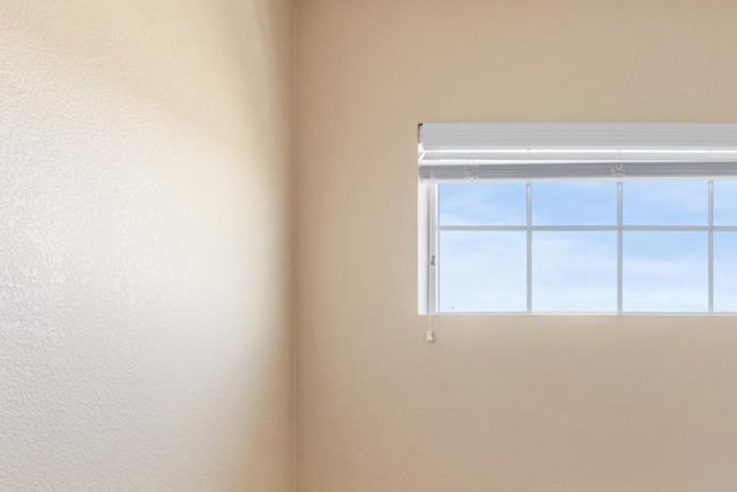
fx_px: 901
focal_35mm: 44
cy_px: 441
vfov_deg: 29.3
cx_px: 749
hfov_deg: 39.0
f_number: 8
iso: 200
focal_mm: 18
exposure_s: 1/60
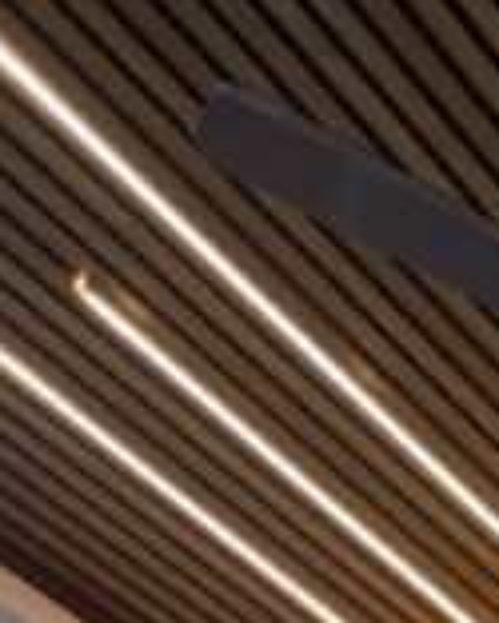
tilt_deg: +14.5
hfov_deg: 9.7
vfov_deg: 14.1
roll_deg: +0.0
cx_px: 1517
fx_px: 2213
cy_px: 1142
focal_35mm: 120
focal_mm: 5.1
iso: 125
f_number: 1.6
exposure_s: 1/100
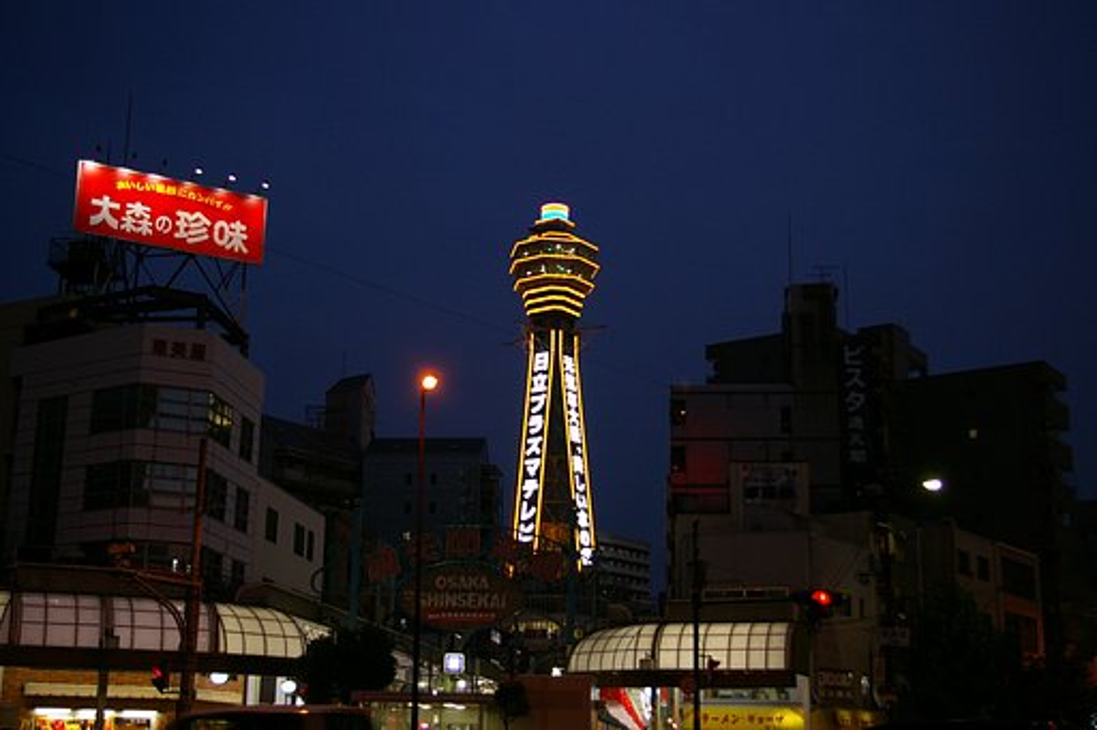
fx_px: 1416
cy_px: 365
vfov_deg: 28.9
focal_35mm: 46
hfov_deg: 42.3
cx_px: 548
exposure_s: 1/20
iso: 400
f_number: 4
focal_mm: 31
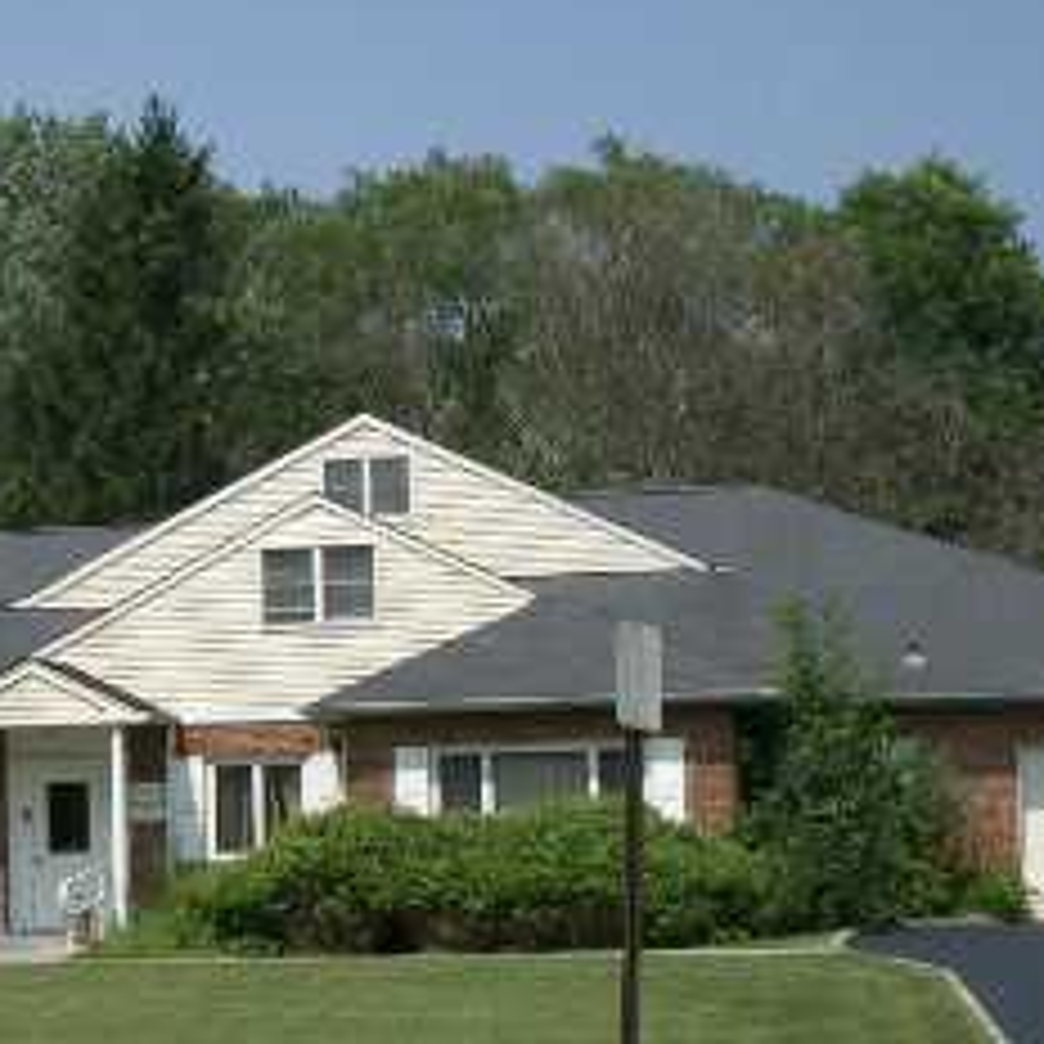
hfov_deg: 22.8
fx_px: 2559
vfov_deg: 23.0
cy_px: 639
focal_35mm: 75
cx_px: 248
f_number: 4.6
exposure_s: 1/640
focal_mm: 6.8
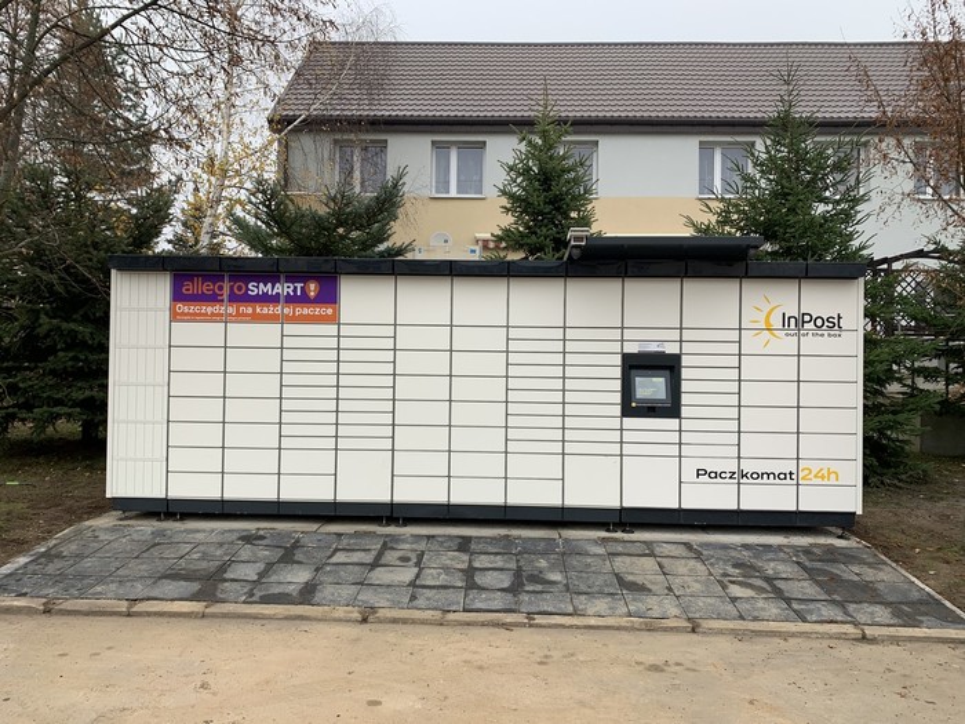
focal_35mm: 26
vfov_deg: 53.1
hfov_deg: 67.3
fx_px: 725
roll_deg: -0.3
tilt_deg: +2.7
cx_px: 482
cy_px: 362
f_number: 1.8
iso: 25
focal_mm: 4.25
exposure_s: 1/485
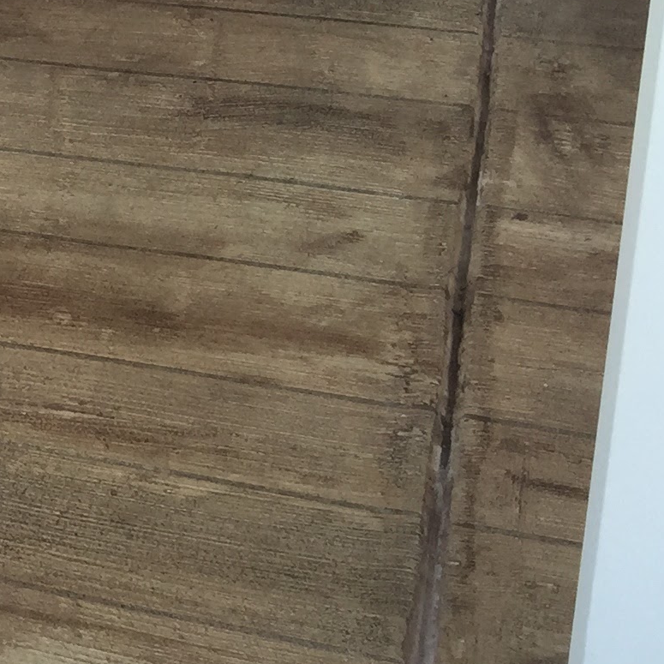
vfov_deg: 15.9
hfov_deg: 13.8
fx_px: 2344
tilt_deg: -29.1
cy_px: 39
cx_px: -636
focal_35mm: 108
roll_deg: +8.5
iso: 32
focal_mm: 4.15
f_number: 2.2
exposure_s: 1/399
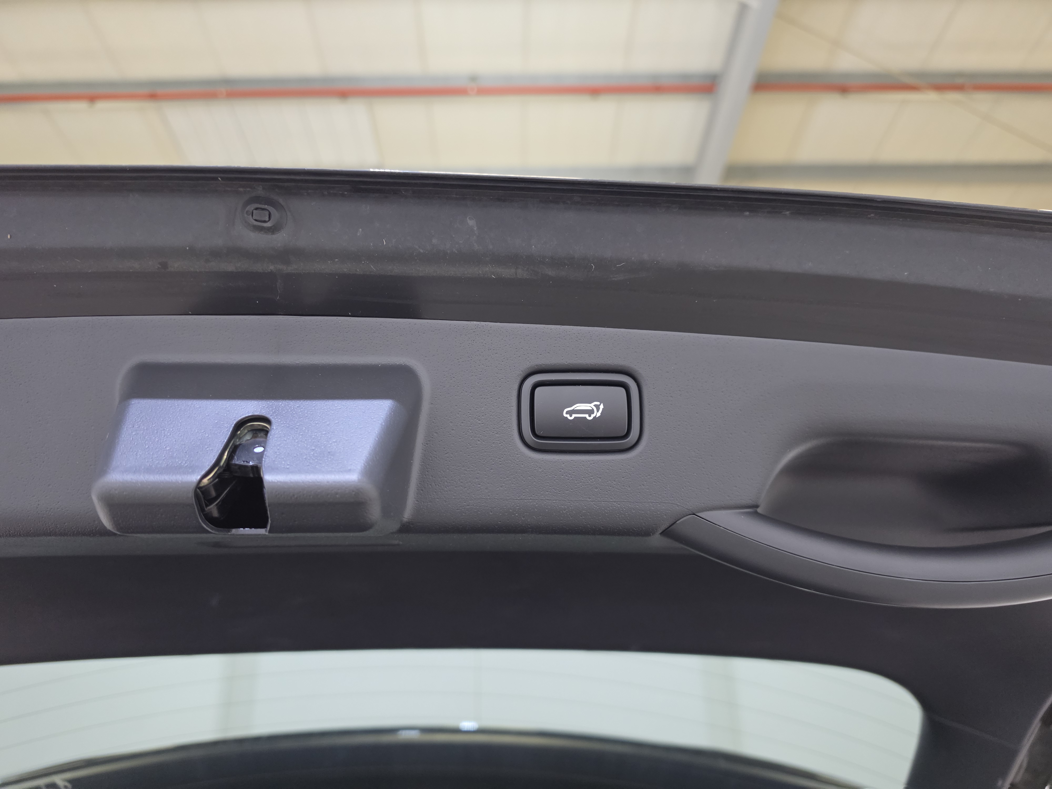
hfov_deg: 73.9
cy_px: 394
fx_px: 699
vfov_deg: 58.9
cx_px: 526
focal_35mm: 23
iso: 400
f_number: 1.4
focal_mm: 6.5
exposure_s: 1/100
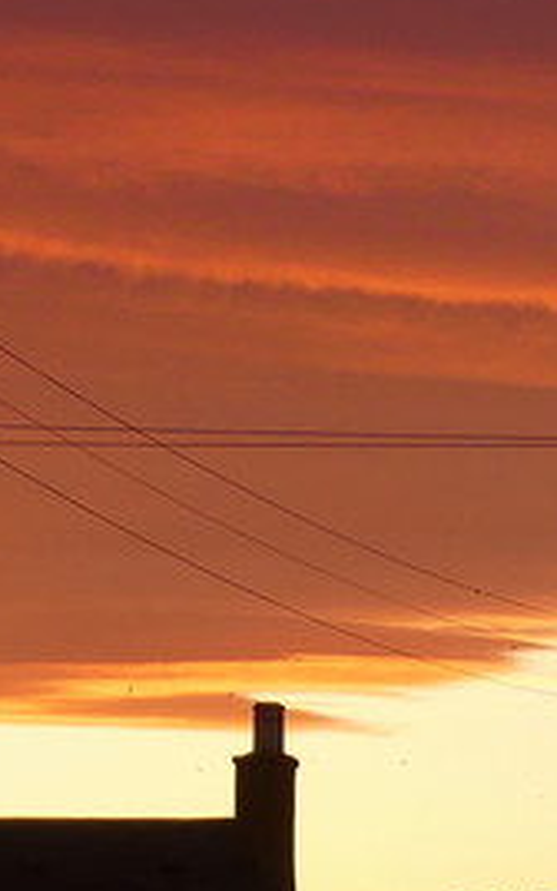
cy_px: 56
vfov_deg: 7.1
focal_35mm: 294
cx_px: -287
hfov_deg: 4.4
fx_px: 7145
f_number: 2.8
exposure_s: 1/100
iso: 100
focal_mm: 12.5
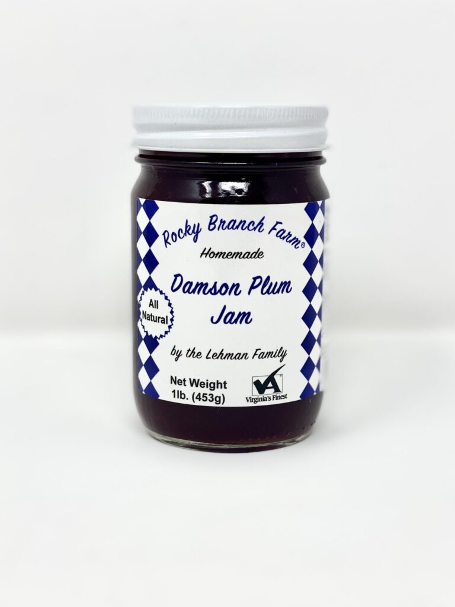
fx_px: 911
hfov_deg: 28.0
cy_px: 304
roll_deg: -1.1
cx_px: 228
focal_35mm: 52
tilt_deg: -12.1
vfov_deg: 36.8
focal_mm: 6
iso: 32
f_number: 2
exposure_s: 1/120
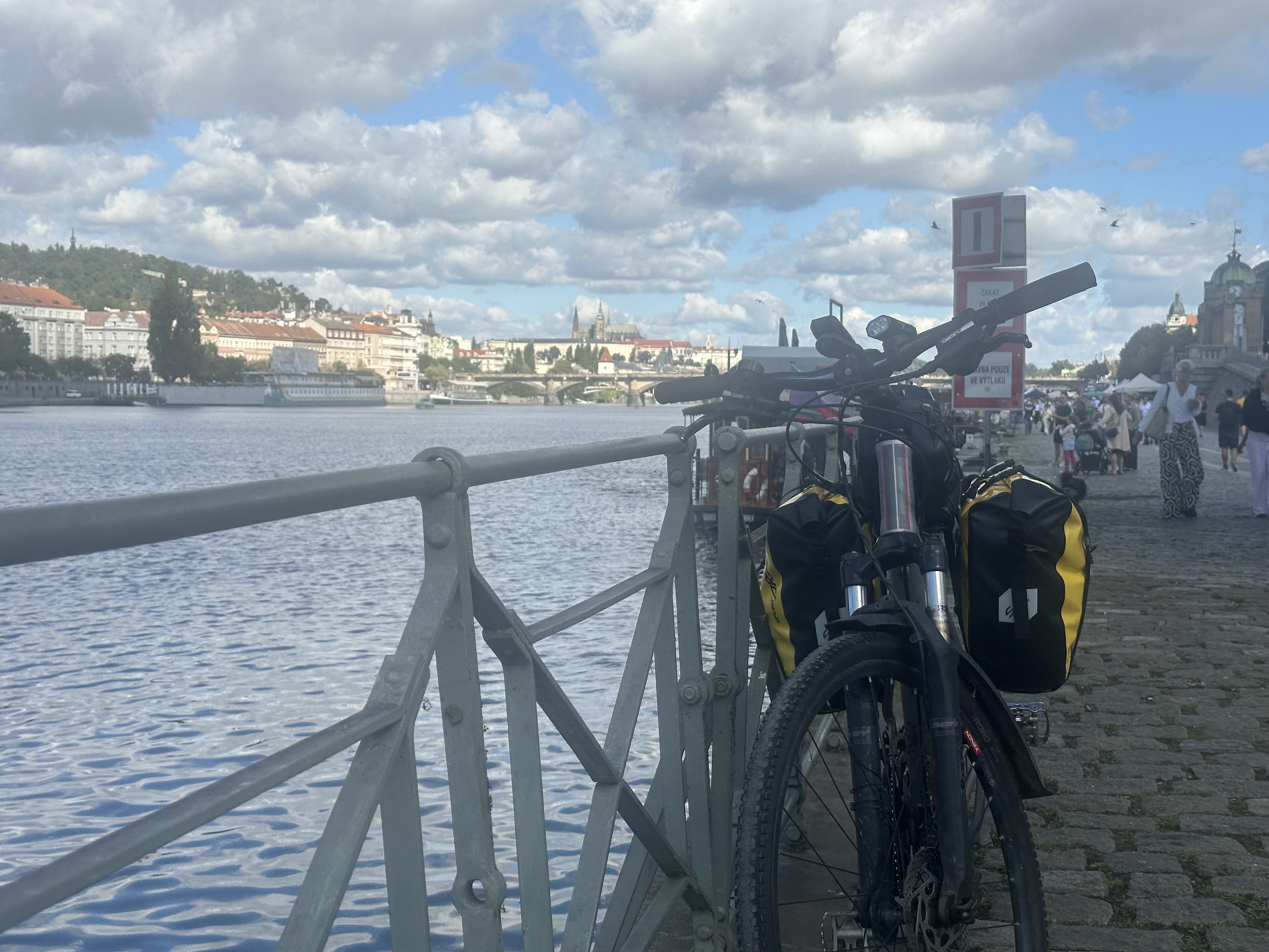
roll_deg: +0.7
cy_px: 476
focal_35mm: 48
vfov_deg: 30.3
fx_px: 1760
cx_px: 634
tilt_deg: -2.5
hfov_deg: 39.7
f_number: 1.78
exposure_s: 1/3472
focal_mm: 6.86
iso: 64
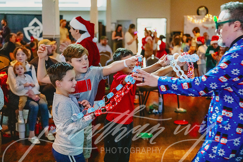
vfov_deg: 27.0
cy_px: 81
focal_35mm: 50
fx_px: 338
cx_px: 122
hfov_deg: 39.6
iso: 8000
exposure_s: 1/250
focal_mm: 50
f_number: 2.8
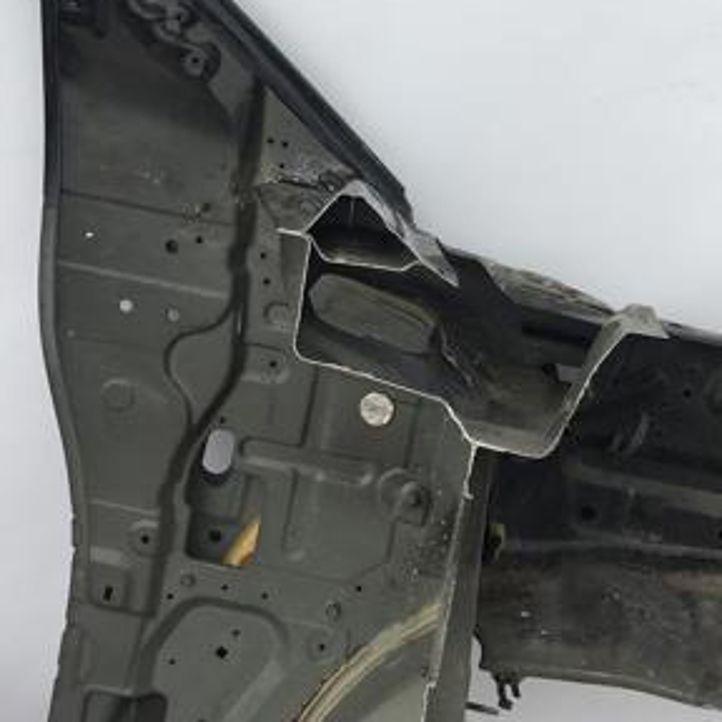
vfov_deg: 29.5
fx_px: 1345
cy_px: 163
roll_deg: +7.9
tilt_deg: -20.3
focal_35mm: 57
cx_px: 461
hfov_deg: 29.9
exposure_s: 1/222
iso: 25
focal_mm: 4.15
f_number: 2.2
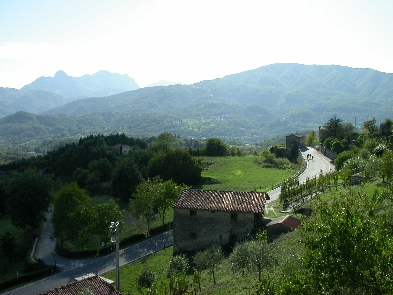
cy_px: 148
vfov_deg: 37.7
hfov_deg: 49.0
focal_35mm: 38
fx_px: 431
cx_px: 196
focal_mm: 7.85
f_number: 7.5
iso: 100
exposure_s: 1/238
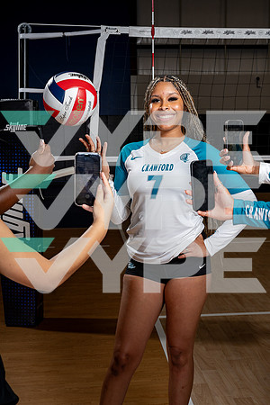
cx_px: 135
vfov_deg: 40.3
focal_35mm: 49
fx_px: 551
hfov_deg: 27.5
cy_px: 202
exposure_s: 1/250
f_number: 8
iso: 100
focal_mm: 49
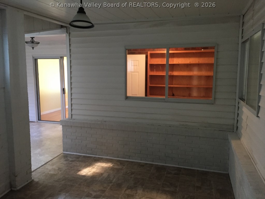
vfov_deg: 48.2
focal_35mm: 29
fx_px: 222
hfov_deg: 61.7
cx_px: 132
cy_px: 100
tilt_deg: -4.9
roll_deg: -1.8
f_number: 2.2
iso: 250
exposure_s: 1/17
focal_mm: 4.15
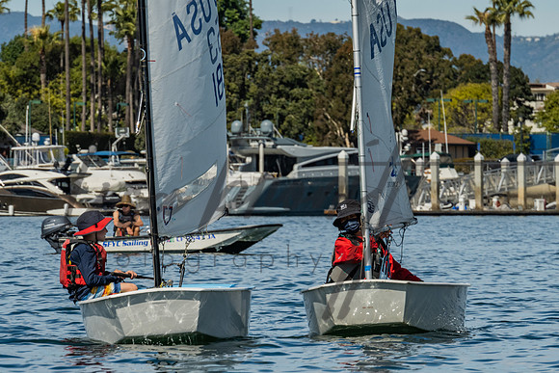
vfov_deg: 4.1
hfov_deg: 6.1
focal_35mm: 339
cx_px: 299
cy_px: 183
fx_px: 5262
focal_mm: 200
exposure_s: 1/400
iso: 250
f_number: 10
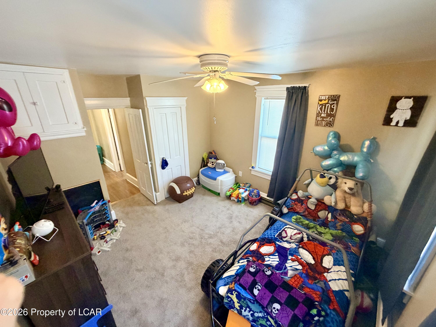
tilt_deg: -22.0
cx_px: 218
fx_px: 176
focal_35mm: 14
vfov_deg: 85.7
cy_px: 164
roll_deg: +1.4
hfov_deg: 102.1
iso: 400
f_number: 2.2
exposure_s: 1/60
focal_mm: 2.22
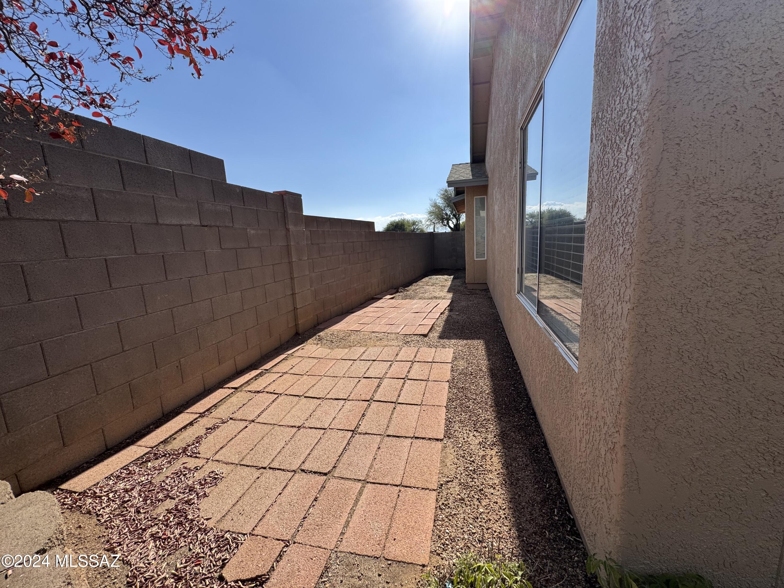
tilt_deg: -10.3
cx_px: 392
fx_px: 317
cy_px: 294
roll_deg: +3.1
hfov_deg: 102.1
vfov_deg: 85.7
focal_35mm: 14
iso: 40
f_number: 2.2
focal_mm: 2.22
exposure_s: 1/2415
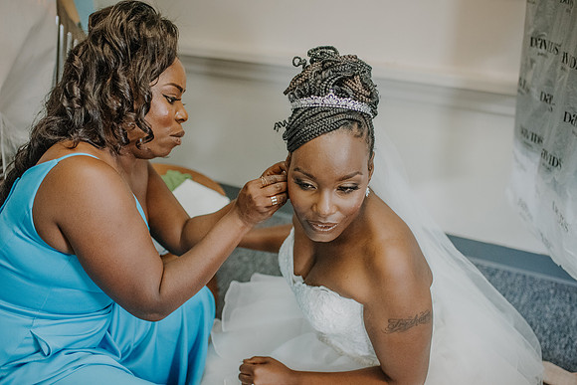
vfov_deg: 37.9
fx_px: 561
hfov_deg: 54.4
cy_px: 192
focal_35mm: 35
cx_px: 288
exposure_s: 1/1000
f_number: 2.2
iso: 8000
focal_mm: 35
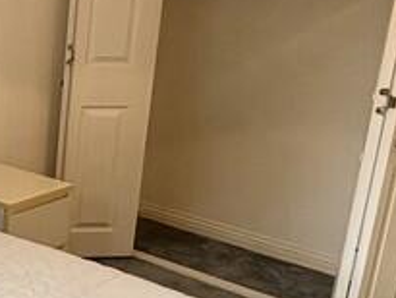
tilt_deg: -20.0
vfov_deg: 20.9
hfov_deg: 24.9
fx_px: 801
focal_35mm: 70
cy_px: 219
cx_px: -89
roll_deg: -0.9
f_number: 2.2
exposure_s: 1/50
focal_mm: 2.22
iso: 200
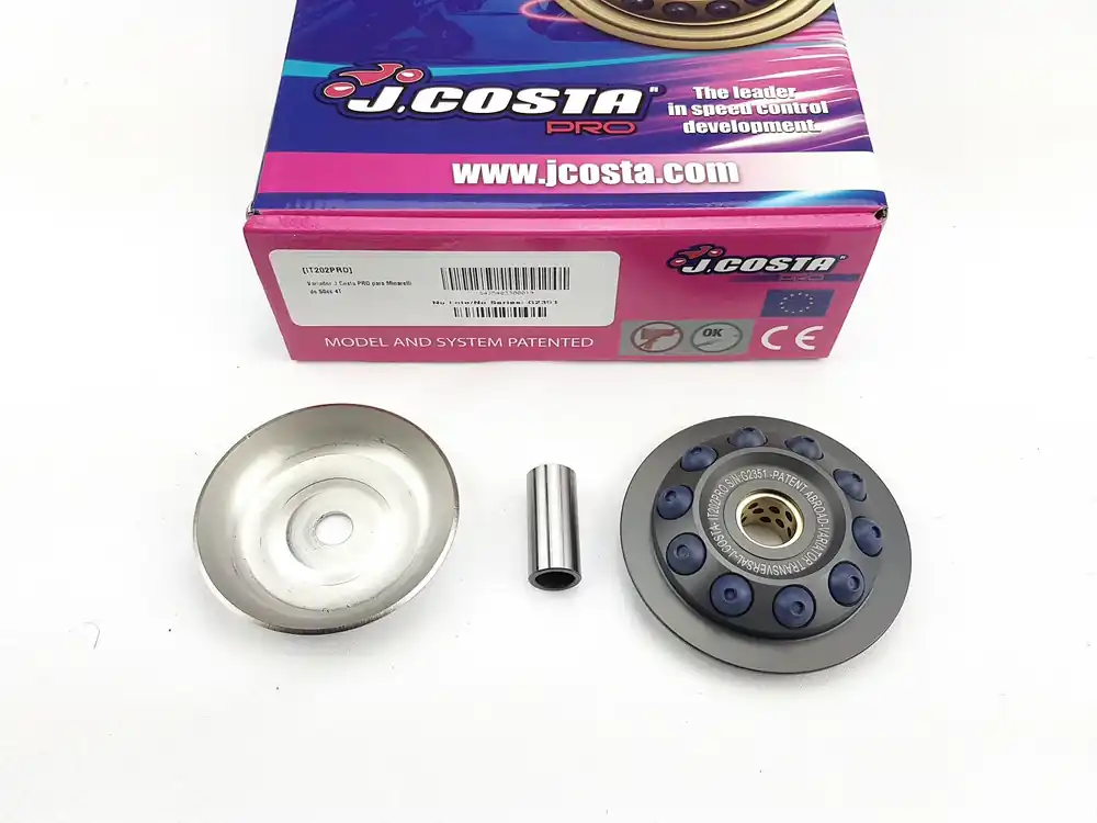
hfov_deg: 67.3
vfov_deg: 53.1
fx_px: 824
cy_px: 412
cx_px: 548
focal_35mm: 26
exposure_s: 1/222
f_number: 1.7
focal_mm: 4.2
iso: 40
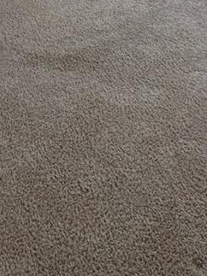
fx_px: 415
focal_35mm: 52
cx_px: 109
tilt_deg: -15.3
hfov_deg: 28.0
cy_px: -108
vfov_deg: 28.2
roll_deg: +0.6
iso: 320
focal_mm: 2.22
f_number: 2.2
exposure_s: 1/69
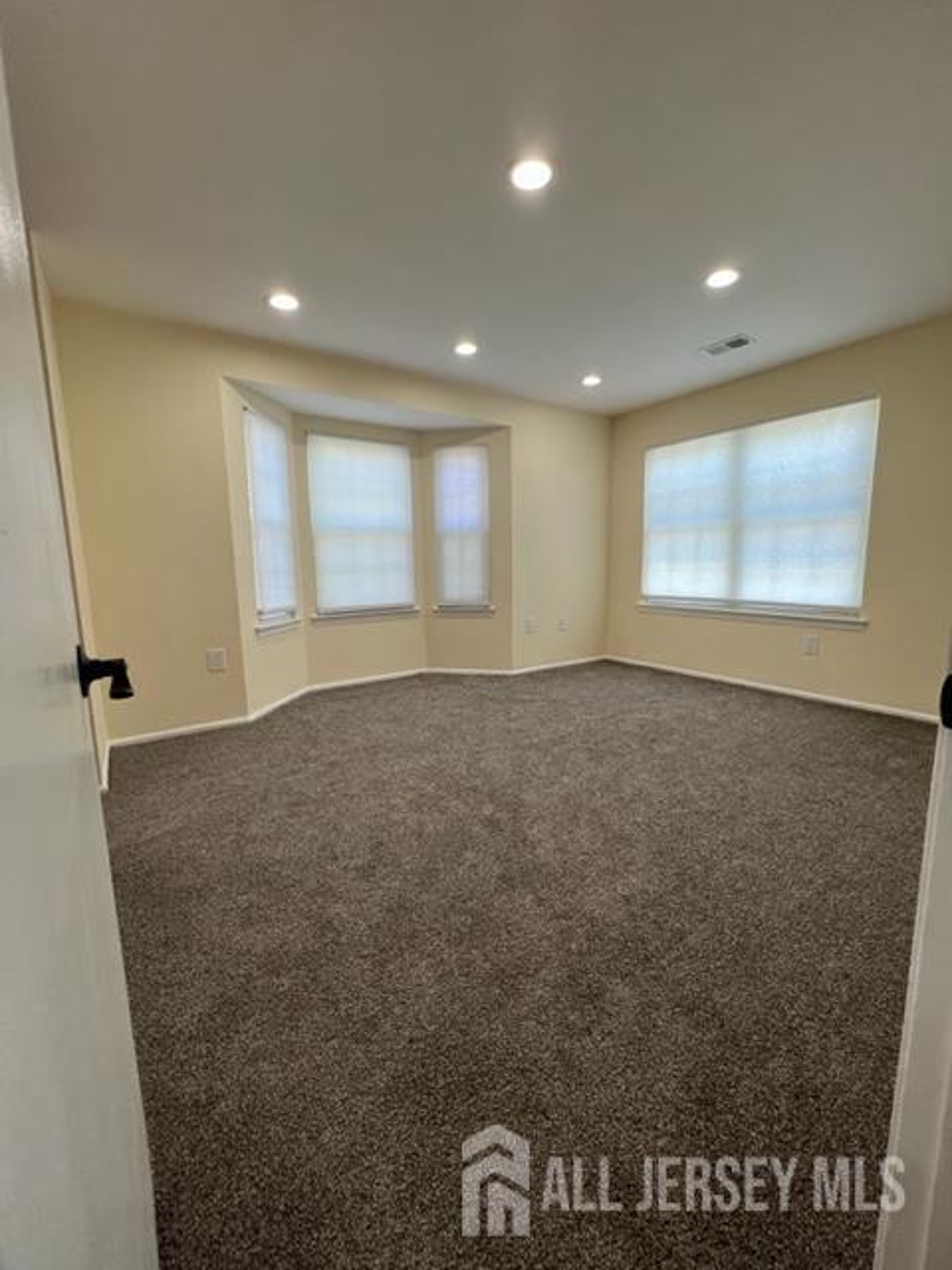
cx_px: 476
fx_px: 477
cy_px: 635
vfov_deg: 106.2
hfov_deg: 89.9
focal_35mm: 13
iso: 100
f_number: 1.8
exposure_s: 1/120
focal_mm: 1.57
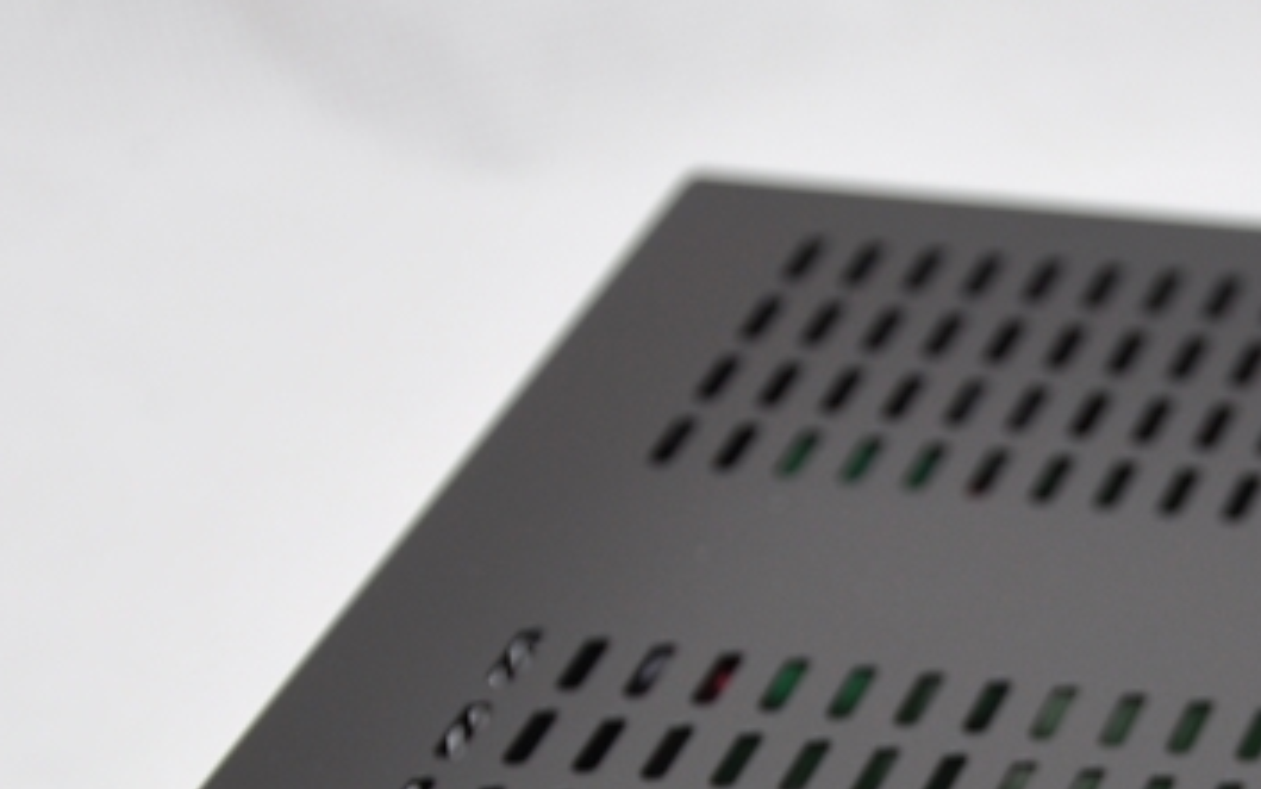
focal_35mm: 197
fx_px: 6773
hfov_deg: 10.4
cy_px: 1246
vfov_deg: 6.6
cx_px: 1625
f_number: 5
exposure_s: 1/25
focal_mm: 42
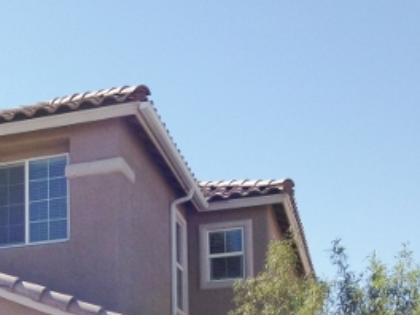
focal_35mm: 80
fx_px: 971
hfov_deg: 22.6
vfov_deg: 17.6
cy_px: 368
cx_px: -75
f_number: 2.4
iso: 50
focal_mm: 4.13
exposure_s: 1/1427
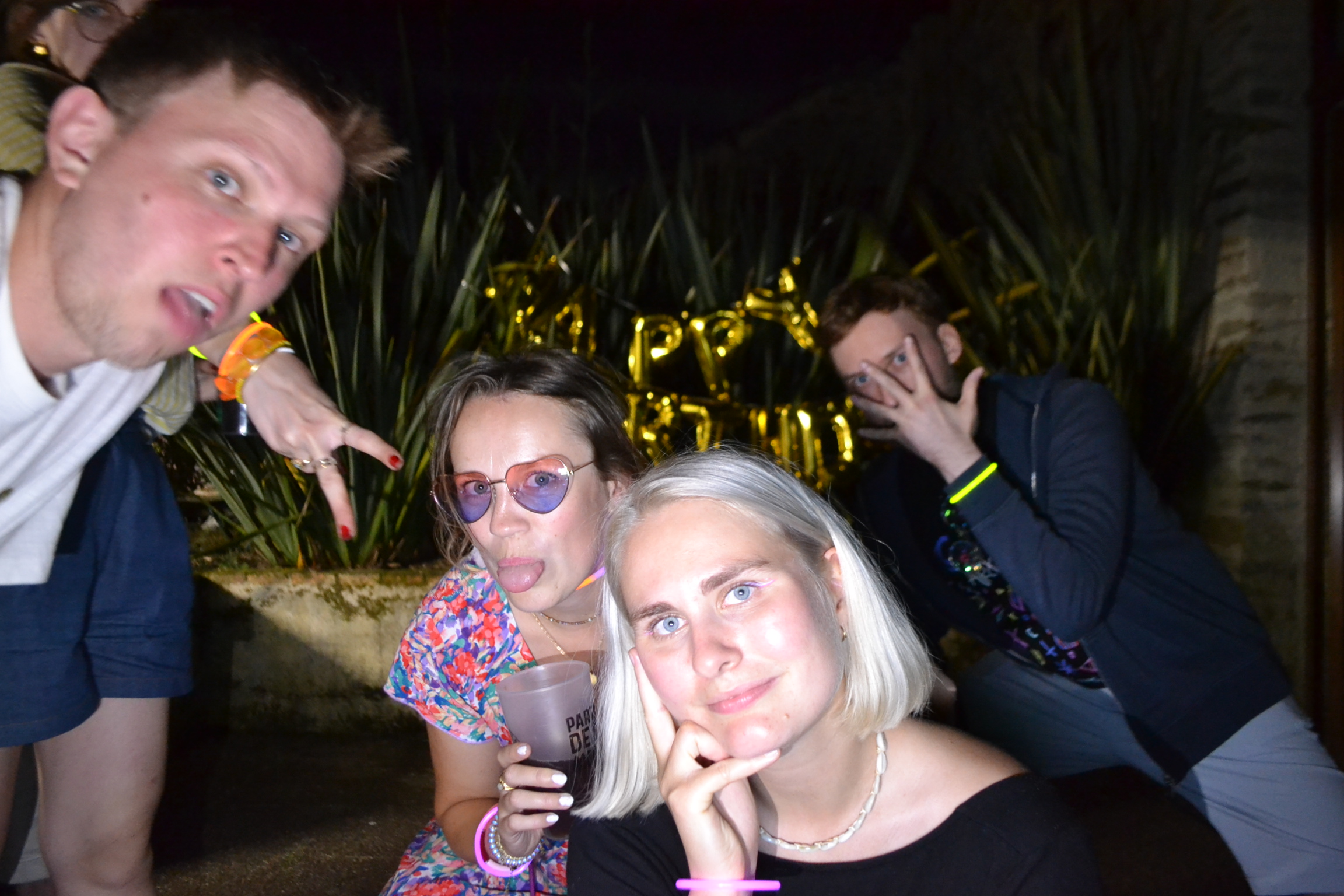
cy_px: 448
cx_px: 672
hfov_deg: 67.4
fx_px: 1008
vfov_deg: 47.9
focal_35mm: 27
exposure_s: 1/8
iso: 3200
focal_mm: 18
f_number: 3.5
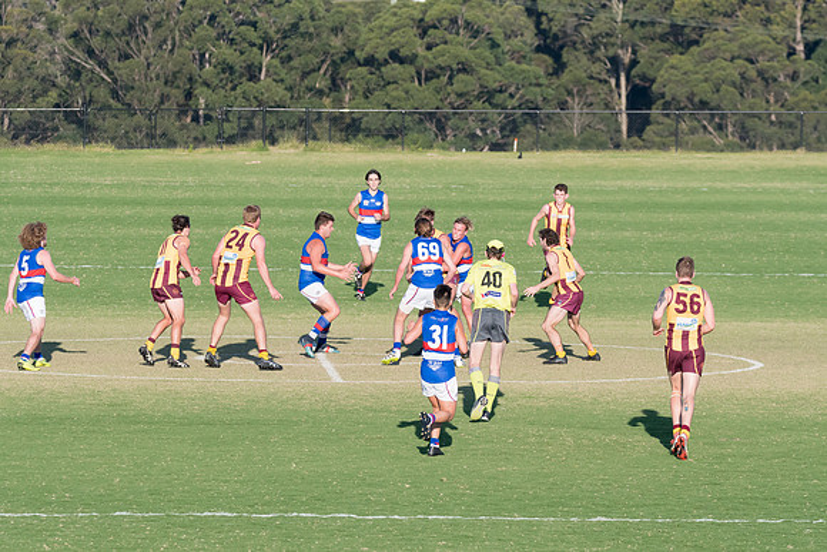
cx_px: 414
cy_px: 276
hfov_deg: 6.2
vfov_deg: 4.2
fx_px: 7582
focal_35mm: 330
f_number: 7.1
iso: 800
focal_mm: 220
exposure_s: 1/2000
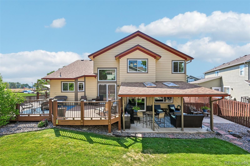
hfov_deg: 104.3
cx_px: 125
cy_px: 83
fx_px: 97
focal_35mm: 14
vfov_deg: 81.2
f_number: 10
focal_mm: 14
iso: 64
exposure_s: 1/30
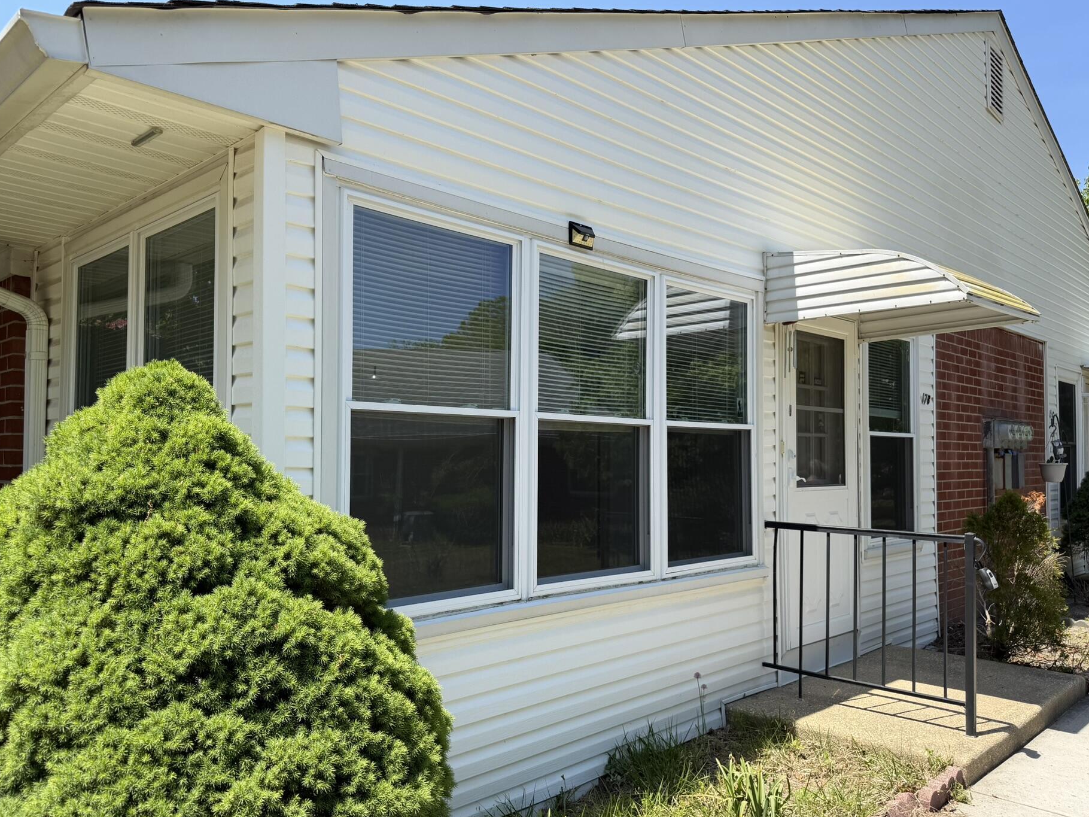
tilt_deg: +1.7
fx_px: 849
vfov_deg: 51.3
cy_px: 426
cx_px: 537
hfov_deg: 65.3
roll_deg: +0.2
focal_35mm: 27
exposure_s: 1/2611
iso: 80
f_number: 1.78
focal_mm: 6.76
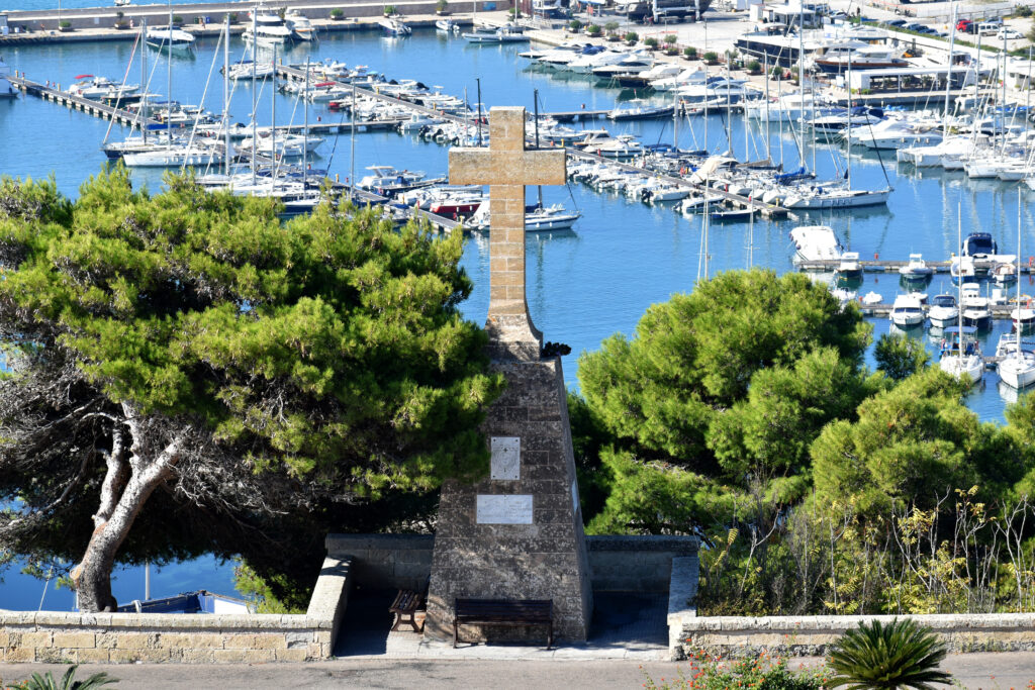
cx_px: 518
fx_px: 5175
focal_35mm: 180
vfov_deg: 7.6
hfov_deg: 11.4
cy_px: 345
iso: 200
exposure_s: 1/320
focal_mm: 120
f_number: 9
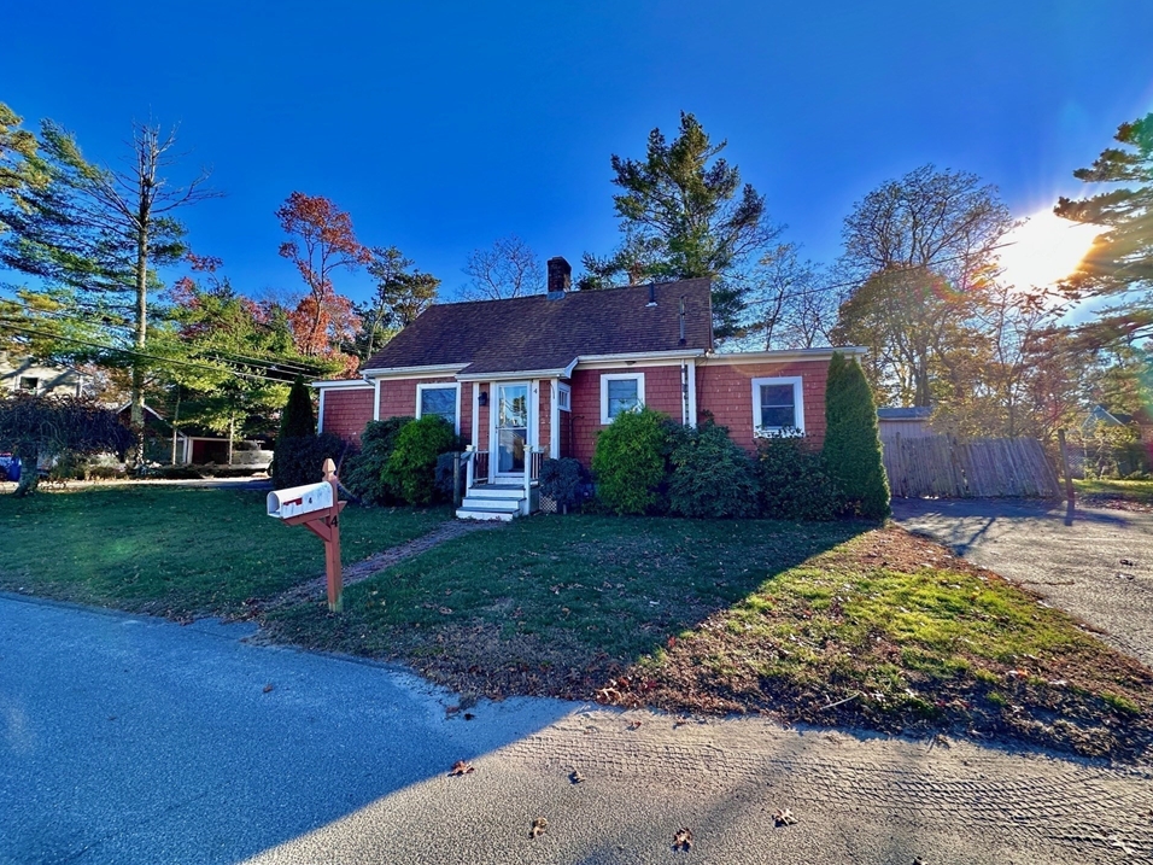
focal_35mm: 15
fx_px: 500
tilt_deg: +7.4
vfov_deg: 81.6
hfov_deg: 98.2
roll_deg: -0.3
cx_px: 584
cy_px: 403
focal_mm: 2.22
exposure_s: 1/530
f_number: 2.2
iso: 40
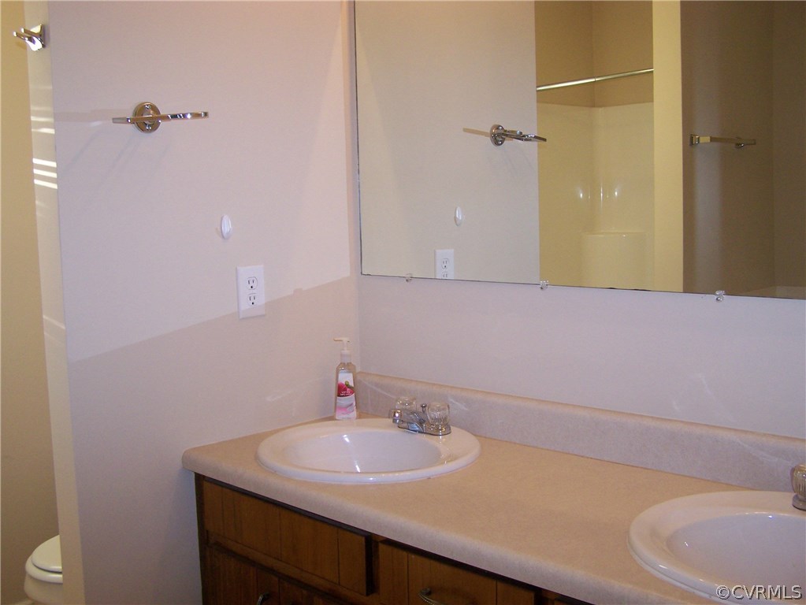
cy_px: 302
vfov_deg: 37.7
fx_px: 885
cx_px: 403
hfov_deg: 49.0
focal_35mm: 38
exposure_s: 1/60
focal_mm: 6.3
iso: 160
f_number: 2.8
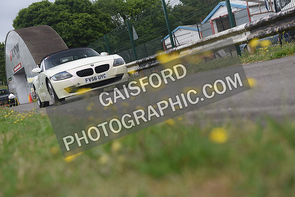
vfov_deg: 21.9
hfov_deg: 32.4
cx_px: 148
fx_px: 508
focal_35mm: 62
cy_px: 98
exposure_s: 1/1000
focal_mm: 62
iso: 720
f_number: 5
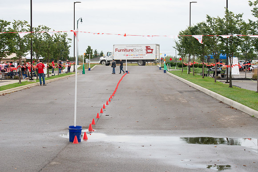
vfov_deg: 14.0
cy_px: 86
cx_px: 129
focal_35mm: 98
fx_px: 702
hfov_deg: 20.8
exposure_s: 1/250
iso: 640
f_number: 8
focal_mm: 98
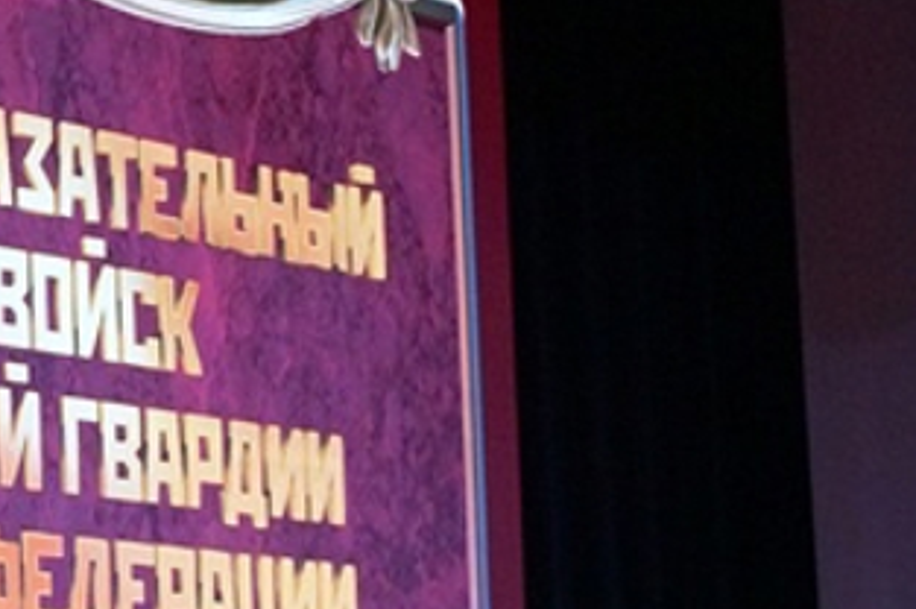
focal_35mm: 144
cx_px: 214
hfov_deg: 14.2
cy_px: 480
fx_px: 3660
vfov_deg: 9.5
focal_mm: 40
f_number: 4.5
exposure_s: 1/100
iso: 6400
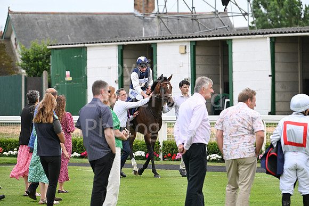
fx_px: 1717
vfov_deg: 6.9
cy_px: 103
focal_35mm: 200
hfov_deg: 10.3
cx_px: 154
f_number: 4.5
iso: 400
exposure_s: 1/1000
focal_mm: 200
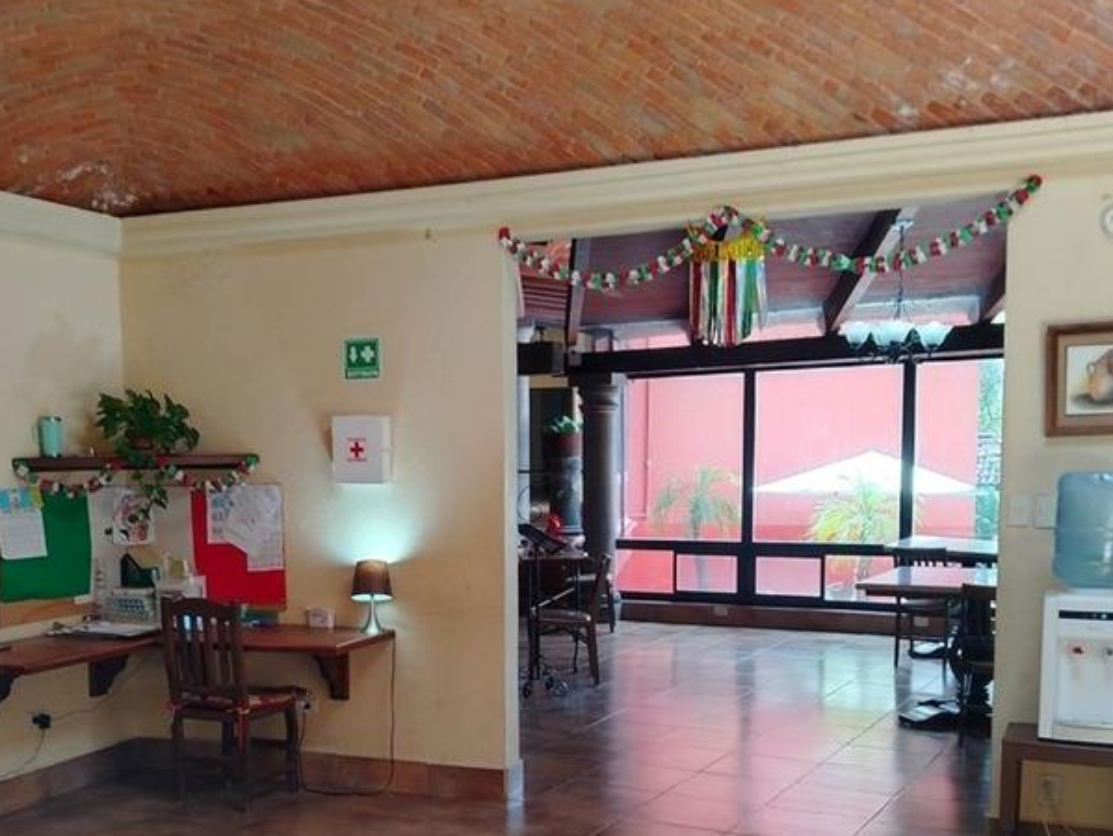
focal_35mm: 41
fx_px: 1319
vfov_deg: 34.6
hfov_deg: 45.5
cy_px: 606
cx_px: 440
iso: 241
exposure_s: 1/50
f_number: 1.75
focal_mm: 5.25
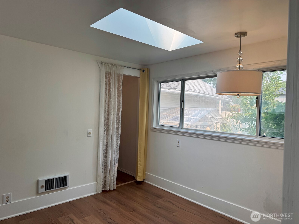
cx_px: 150
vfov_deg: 56.8
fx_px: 207
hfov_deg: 71.6
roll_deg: -2.3
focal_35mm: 24
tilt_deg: -1.7
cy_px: 112
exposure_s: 1/562
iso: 80
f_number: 1.78
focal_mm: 6.76
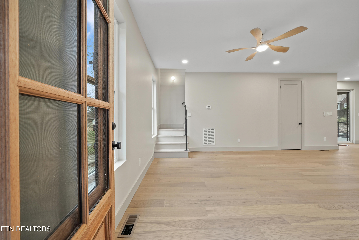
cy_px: 120
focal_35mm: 14
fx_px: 140
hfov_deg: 104.3
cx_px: 180
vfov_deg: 81.2
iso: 400
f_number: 9
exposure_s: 1/5
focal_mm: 14
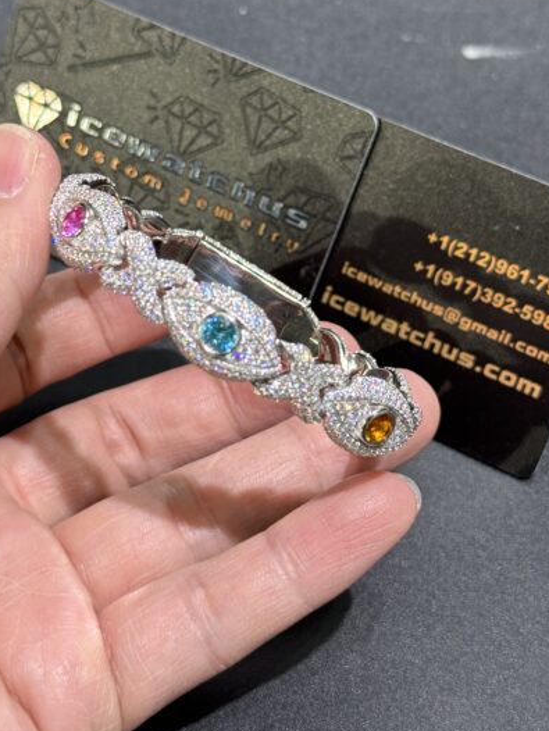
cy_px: 317
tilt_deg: -45.5
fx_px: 1542
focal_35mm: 73
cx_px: 224
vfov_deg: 26.6
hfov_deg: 20.2
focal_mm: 6.76
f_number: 1.78
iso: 80
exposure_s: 1/100
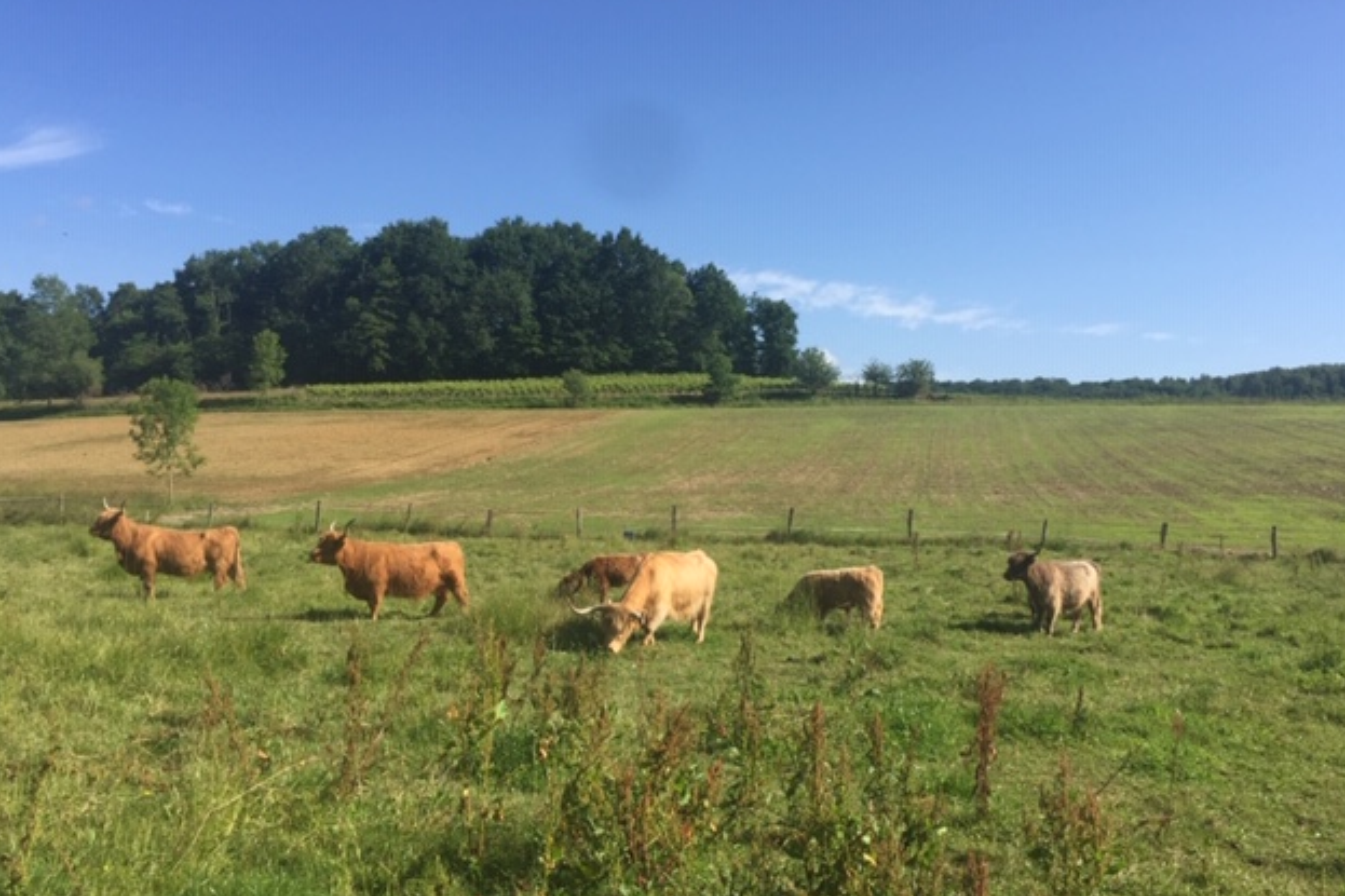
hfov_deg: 60.3
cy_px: 503
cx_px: 678
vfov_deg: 42.2
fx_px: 1158
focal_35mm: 31
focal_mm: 4.15
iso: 32
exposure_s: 1/1721
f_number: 2.2
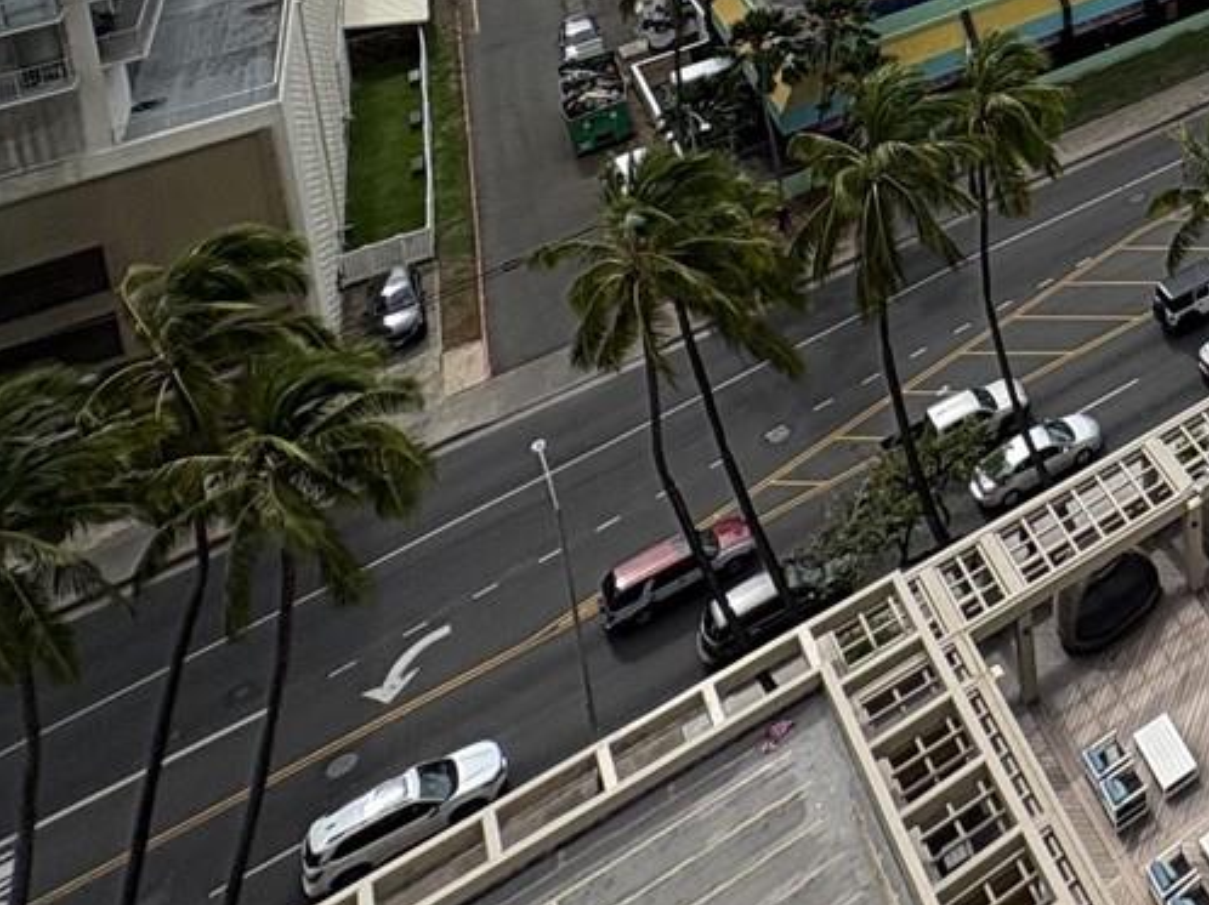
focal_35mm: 45
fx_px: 1571
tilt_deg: -10.1
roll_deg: +1.1
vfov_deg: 23.7
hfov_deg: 30.8
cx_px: 1646
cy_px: -539
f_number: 2.2
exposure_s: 1/2494
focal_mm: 2.22
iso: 50
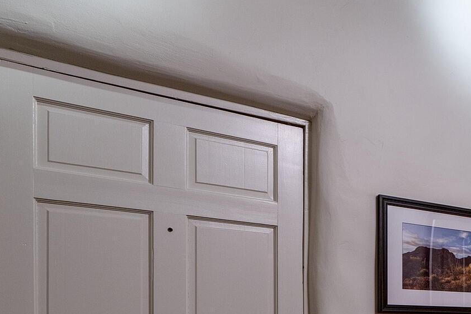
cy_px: 319
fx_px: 562
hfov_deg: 28.5
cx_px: 713
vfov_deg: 29.0
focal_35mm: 43
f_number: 8
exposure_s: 1/10
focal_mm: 13
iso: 200
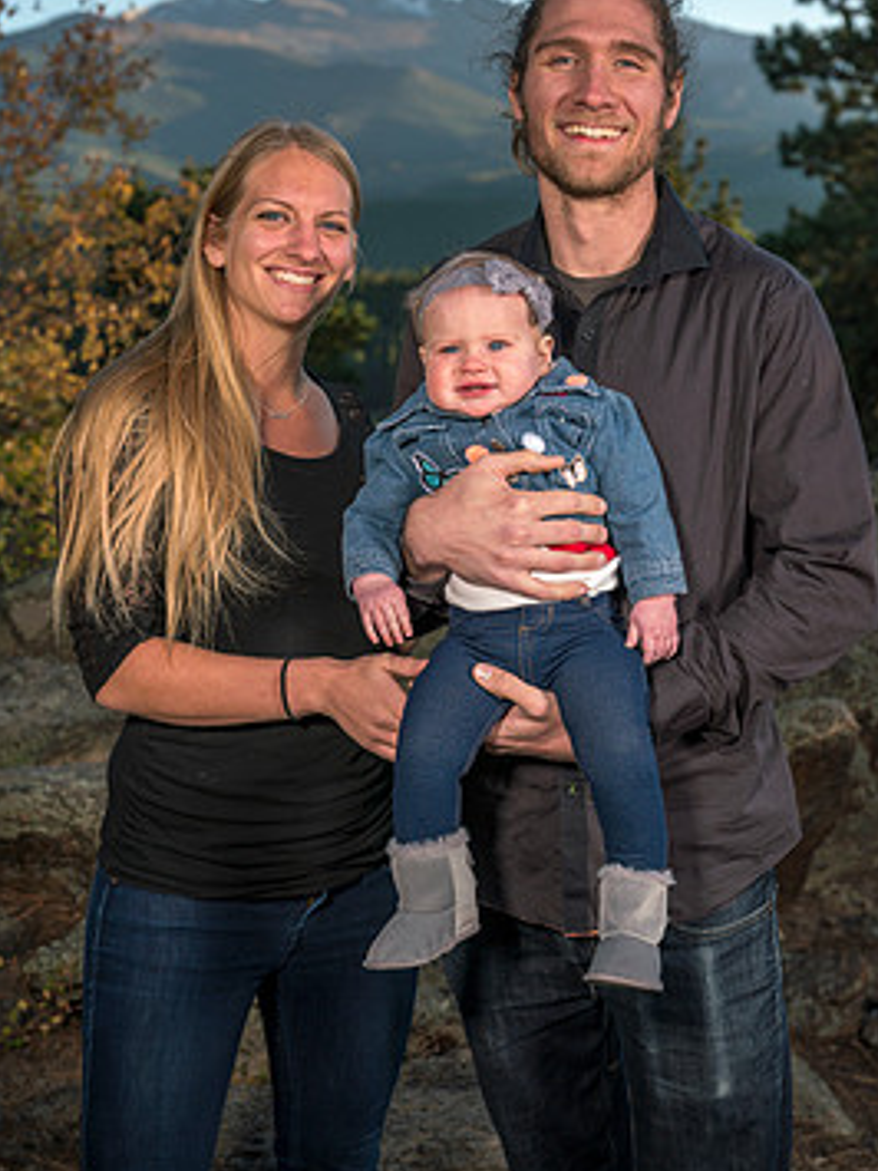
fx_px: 2064
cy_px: 501
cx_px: 432
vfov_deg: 31.6
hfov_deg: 24.0
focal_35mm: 61
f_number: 5
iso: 100
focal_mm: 50
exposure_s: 1/320
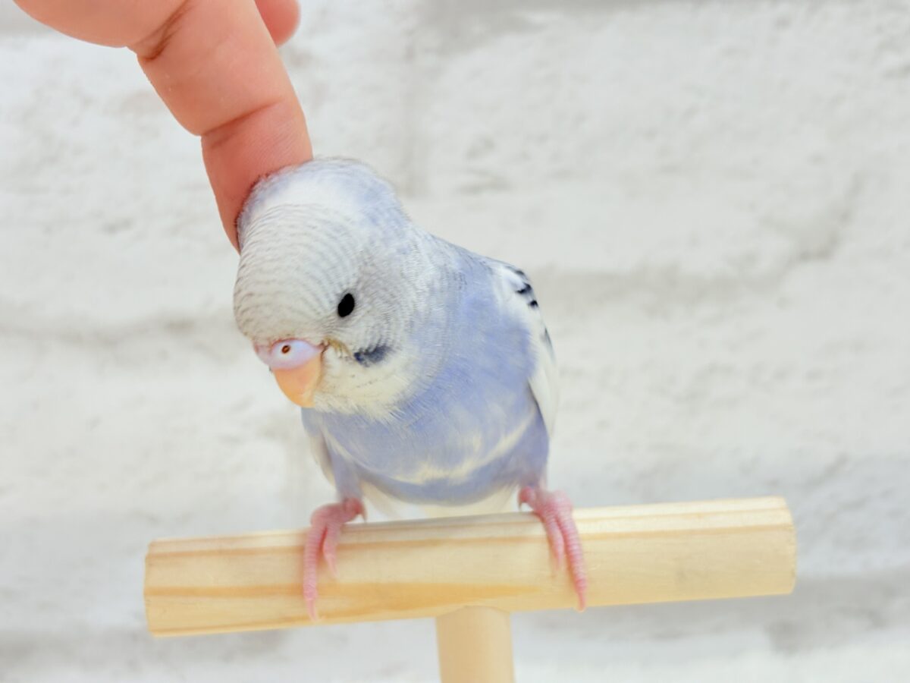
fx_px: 1367
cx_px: 455
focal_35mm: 52
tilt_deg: -4.6
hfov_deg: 36.8
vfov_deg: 28.0
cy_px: 342
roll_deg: +4.8
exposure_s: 1/100
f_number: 1.6
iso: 80
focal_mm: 5.96
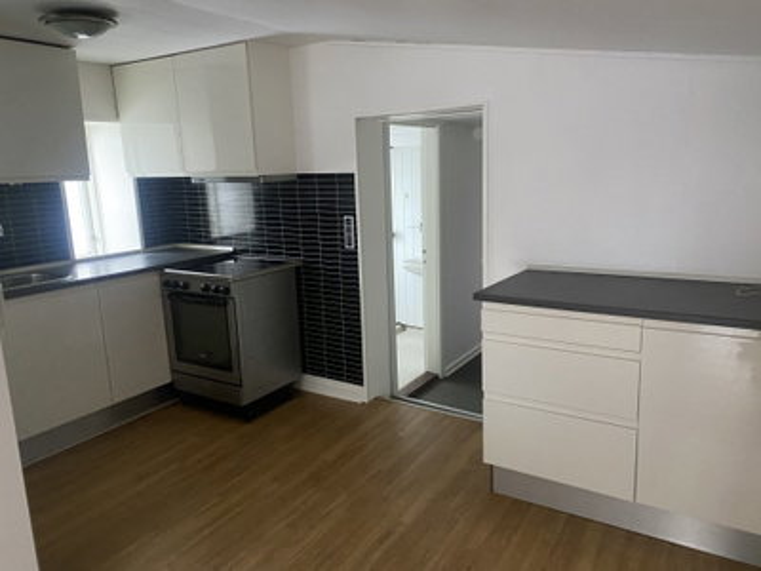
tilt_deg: -12.0
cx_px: 380
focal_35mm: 26
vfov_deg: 53.1
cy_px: 286
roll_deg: +1.0
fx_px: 572
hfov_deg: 67.3
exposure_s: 1/32
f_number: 1.8
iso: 640
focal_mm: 4.25
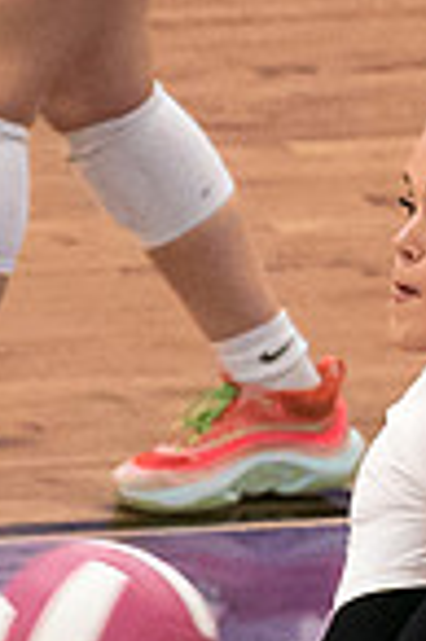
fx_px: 16812
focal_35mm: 945
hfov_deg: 1.5
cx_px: 591
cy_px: 258
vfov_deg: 2.2
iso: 4000
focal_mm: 92
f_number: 2.8
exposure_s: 1/1000
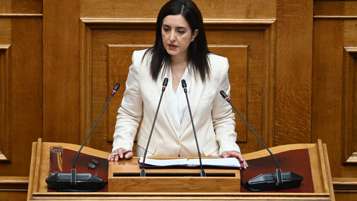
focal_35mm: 394
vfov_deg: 3.1
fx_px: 3729
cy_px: 91
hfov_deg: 5.5
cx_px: 178
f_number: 6.3
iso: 2500
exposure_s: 1/250
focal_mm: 250
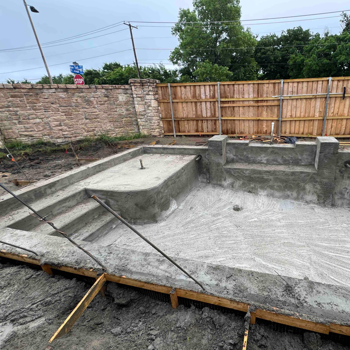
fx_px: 194
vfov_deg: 84.0
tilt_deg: -20.1
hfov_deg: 81.6
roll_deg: +1.1
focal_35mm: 17
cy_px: 171
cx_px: 229
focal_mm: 2.22
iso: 40
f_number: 2.2
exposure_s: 1/99
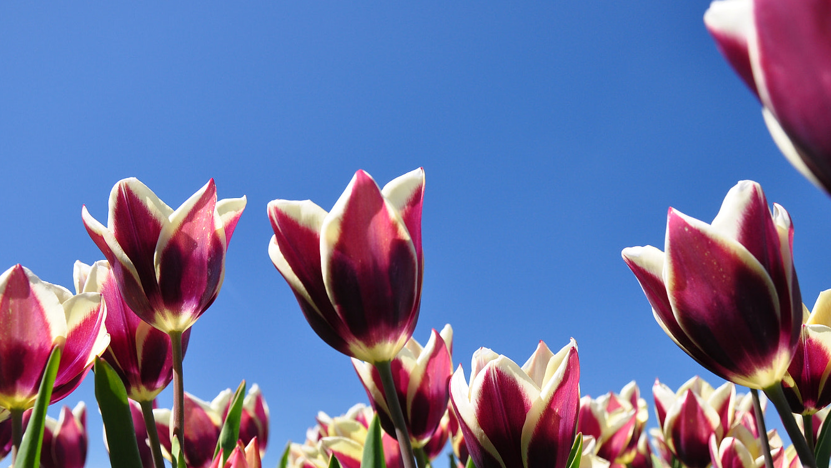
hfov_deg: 50.9
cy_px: 298
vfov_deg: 29.8
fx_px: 873
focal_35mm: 40
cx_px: 443
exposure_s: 1/200
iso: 200
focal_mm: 21
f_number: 7.1
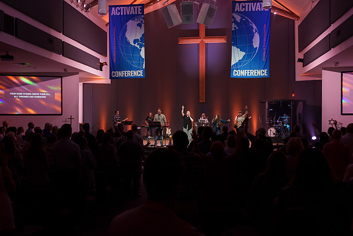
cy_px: 122
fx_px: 366
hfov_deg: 51.5
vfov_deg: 35.6
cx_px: 171
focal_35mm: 37
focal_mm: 35
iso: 1000
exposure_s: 1/60
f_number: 4
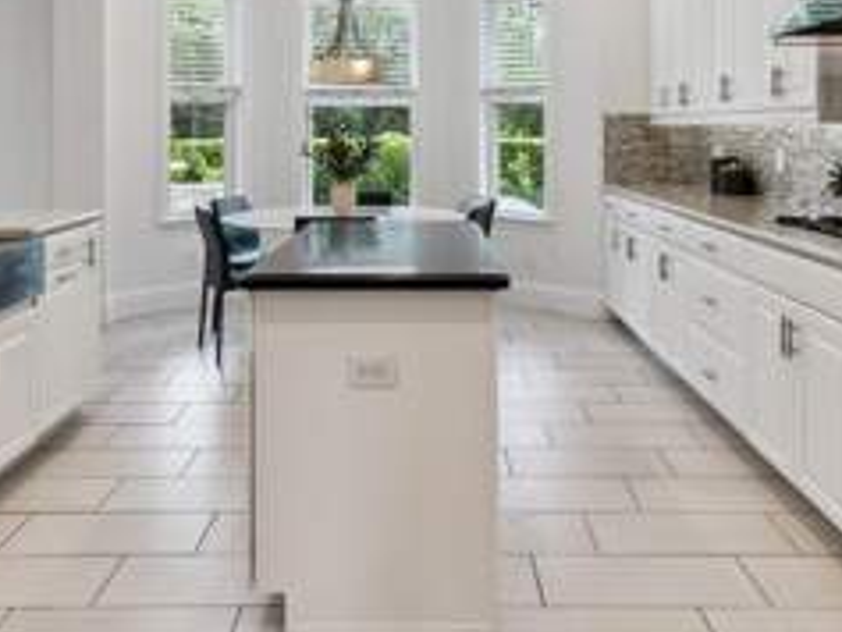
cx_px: 423
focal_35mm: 37
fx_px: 900
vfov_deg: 37.3
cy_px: 122
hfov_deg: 50.1
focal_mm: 19
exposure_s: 1/50
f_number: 10
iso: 800
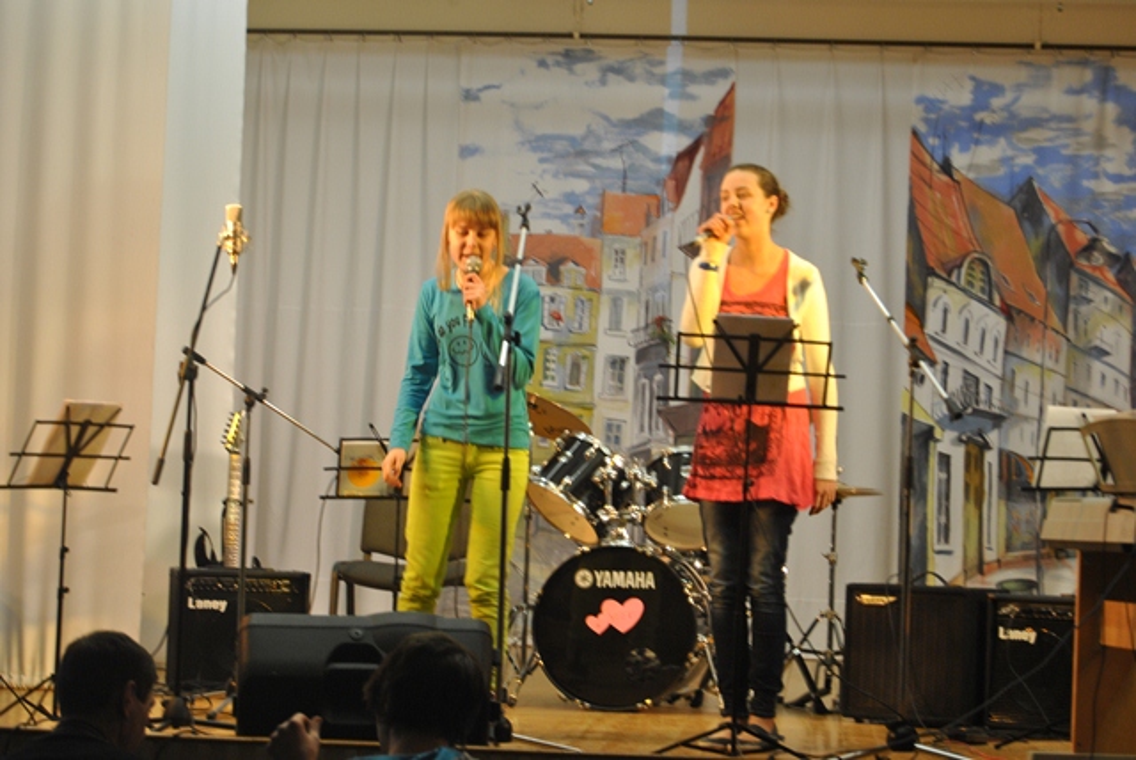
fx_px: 2606
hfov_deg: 24.6
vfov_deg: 16.6
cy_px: 380
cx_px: 568
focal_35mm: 82
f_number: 5.6
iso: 400
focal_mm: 55
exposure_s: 1/30
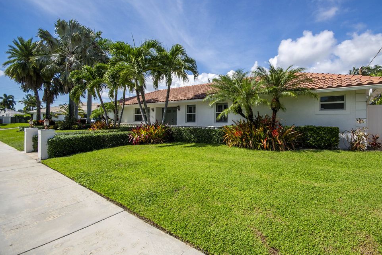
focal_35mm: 16
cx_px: 203
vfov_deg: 73.7
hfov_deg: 96.6
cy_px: 120
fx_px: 170
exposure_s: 1/500
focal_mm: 10
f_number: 8
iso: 100
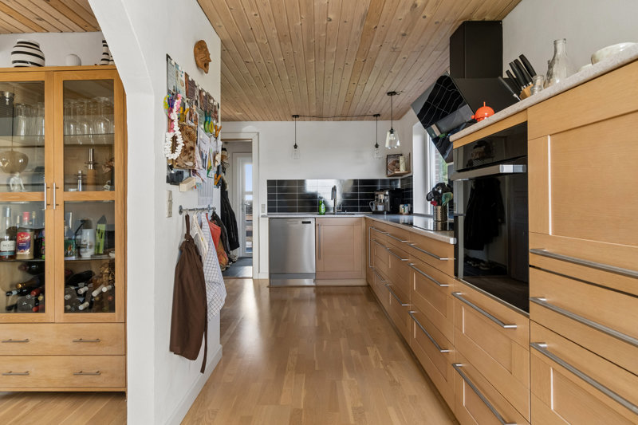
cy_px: 212
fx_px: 345
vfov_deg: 63.2
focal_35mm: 20
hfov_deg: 85.4
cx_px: 319
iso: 200
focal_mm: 13
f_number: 8
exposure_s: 1/60
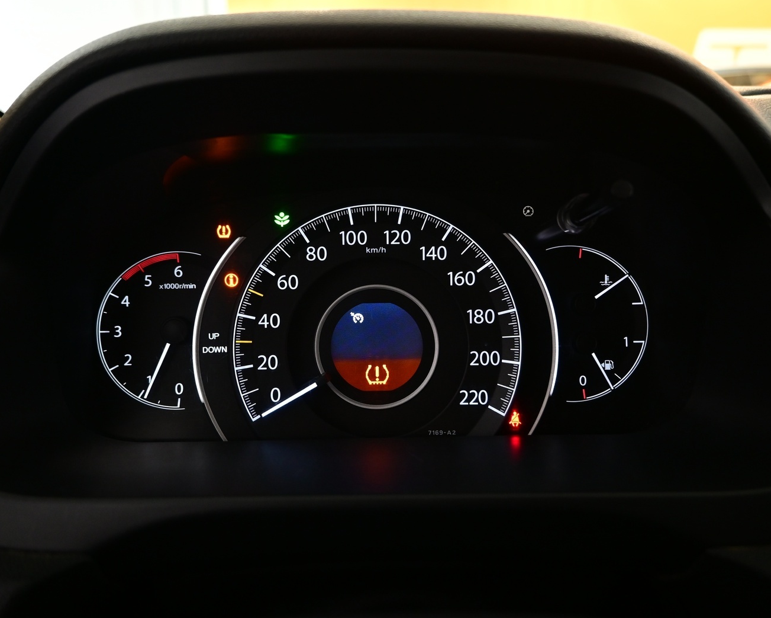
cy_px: 302
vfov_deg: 51.5
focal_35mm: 28
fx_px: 639
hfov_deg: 62.2
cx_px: 371
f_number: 3.5
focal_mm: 16
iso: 900
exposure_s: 1/25
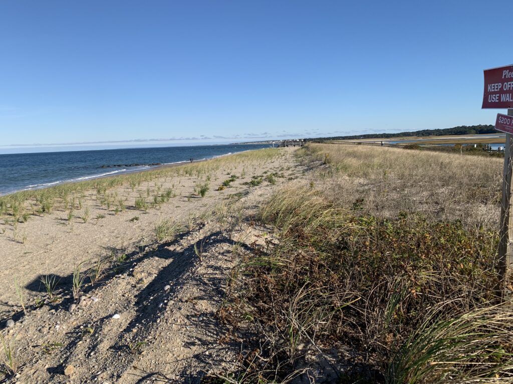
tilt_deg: -7.0
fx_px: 385
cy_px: 192
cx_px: 256
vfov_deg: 53.1
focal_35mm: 26
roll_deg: +3.2
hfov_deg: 67.3
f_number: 1.8
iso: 25
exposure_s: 1/2481
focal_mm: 4.25
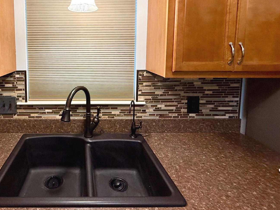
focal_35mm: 22
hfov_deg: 73.0
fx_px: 178
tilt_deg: -5.5
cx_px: 83
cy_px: 62
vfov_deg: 59.0
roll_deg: -0.3
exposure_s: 1/60
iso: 250
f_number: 2.2
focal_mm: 2.22
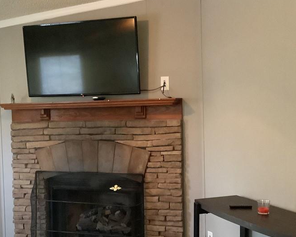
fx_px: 412
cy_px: 137
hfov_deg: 39.5
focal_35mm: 47
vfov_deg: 32.0
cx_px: 163
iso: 640
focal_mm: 3.3
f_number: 2.4
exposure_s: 1/25
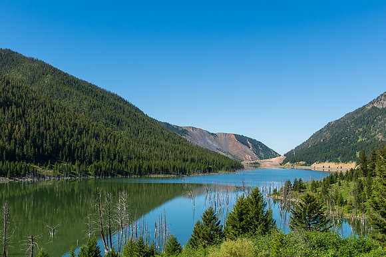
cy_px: 161
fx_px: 471
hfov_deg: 44.6
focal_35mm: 44
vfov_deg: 30.4
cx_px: 193
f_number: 10
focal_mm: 35
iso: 160
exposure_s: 1/250
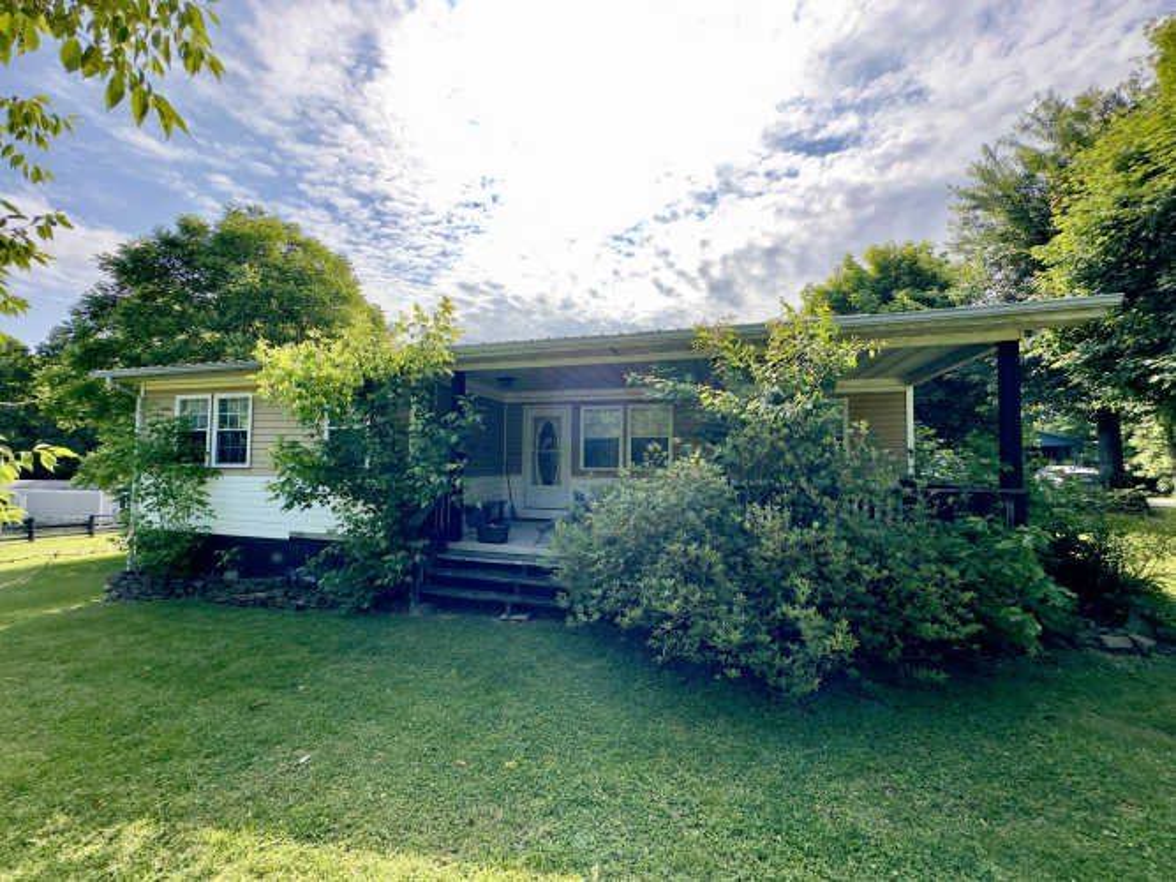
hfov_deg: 102.1
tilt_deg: +2.4
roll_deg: -0.4
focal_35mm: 14
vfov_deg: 85.7
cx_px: 588
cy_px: 441
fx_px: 476
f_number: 2.2
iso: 40
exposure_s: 1/1006
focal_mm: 2.22
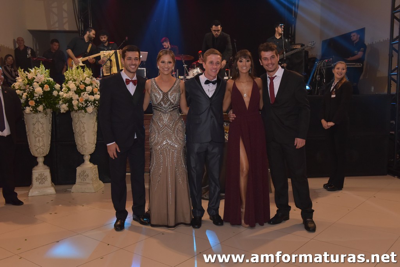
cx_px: 200
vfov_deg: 36.9
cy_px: 134
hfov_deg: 53.1
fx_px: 400
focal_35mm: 36
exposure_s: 1/200
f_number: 6.3
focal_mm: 36
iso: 3200
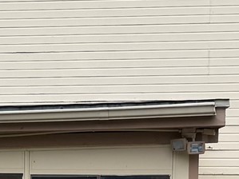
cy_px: 320
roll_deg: -0.3
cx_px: 6
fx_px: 1063
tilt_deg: -5.1
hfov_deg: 12.7
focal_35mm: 154
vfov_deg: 9.2
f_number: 1.78
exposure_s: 1/632
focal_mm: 6.76
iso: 80
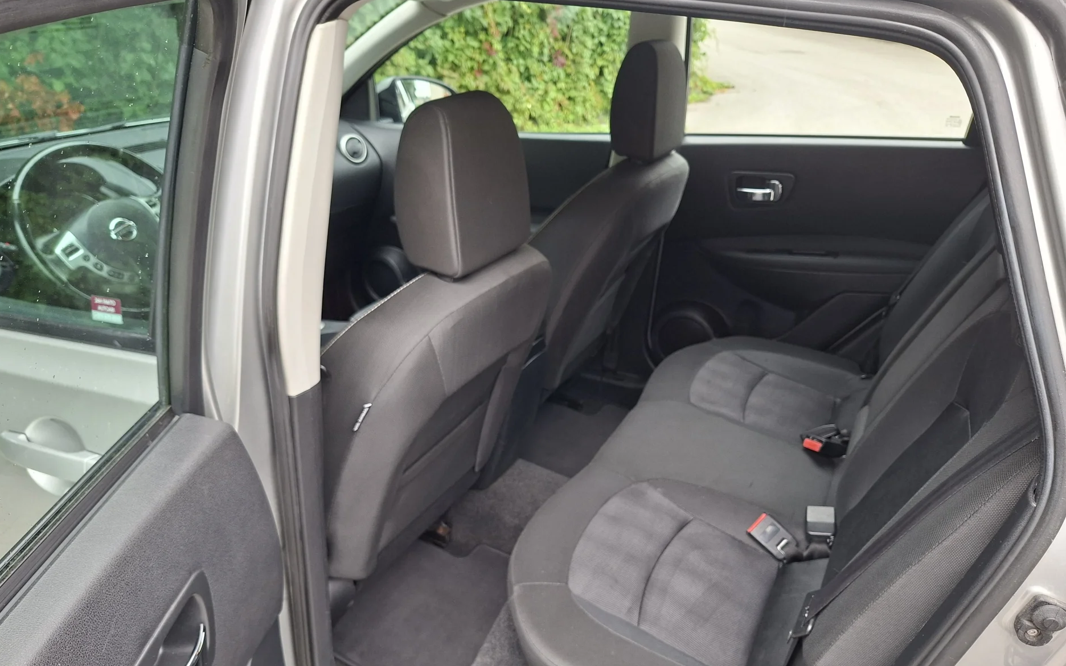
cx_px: 523
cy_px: 402
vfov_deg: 49.0
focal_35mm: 25
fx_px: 726
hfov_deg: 72.5
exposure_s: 1/60
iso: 160
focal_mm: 5.54
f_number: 1.8
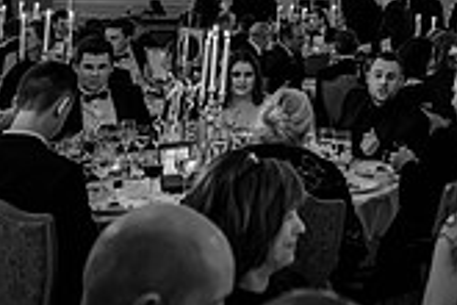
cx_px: 679
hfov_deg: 19.3
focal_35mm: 93
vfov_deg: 13.6
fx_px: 1180
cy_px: -190
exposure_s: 1/60
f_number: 2.8
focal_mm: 26
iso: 1250
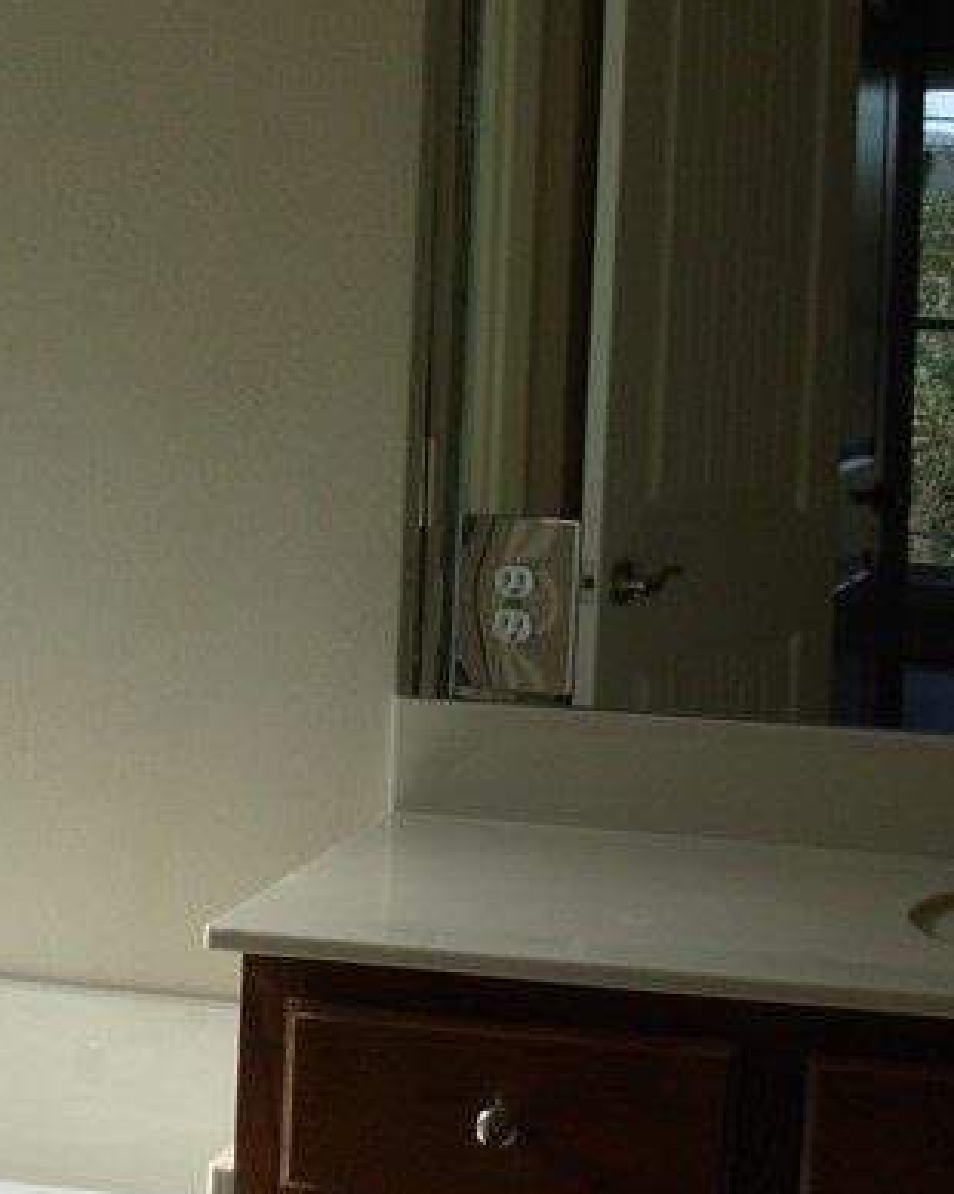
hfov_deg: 15.5
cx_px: 37
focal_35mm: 98
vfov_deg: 19.6
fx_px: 3461
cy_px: 582
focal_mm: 6.3
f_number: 2.9
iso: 50
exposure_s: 1/609
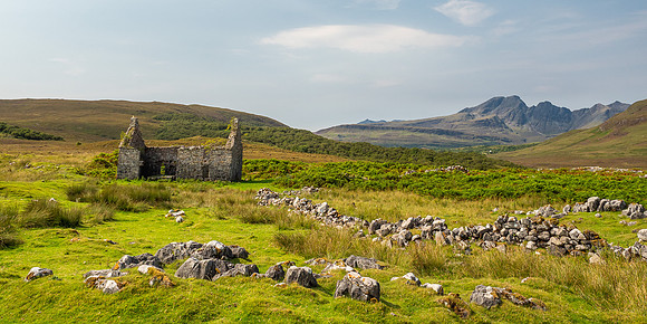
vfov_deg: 37.1
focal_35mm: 28
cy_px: 71
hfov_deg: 69.4
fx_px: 467
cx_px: 310
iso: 200
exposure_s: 1/250
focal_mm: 12
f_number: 7.1
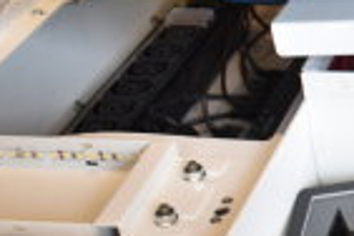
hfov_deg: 15.1
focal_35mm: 117
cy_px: 39
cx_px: 638
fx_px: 1150
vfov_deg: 11.7
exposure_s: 1/30
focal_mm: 18
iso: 320
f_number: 3.5
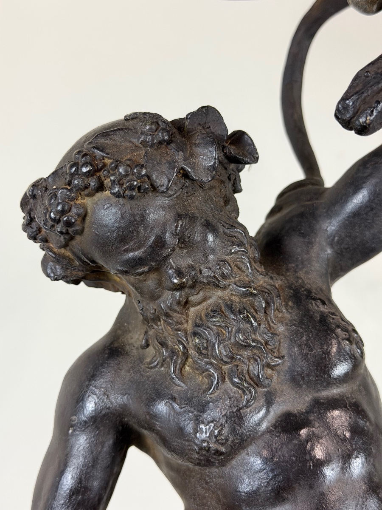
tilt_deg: -0.2
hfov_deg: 30.3
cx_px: 191
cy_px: 255
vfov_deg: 39.7
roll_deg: -1.8
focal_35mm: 48
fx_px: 706
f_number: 1.78
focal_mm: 6.76
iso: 250
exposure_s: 1/50
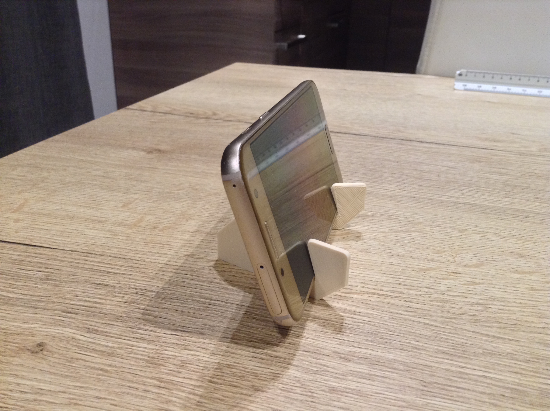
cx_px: 275
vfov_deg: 42.8
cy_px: 206
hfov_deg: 55.4
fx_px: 524
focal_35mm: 33
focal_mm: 3.3
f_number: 2.4
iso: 125
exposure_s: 1/24
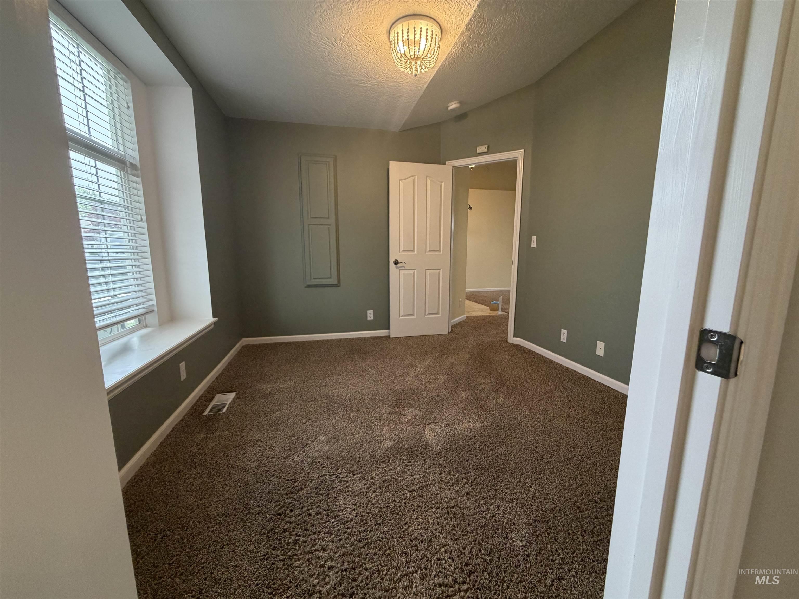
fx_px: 323
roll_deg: +0.1
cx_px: 400
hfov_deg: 102.1
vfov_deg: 85.7
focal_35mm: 14
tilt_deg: -8.3
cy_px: 300
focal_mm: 2.22
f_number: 2.2
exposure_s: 1/60
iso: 200
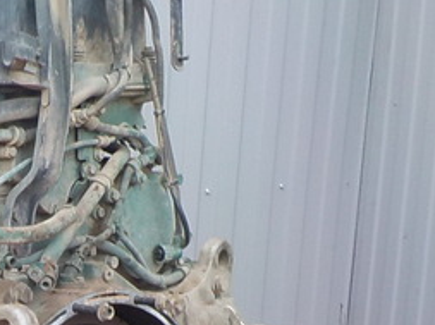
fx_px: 954
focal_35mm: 76
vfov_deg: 19.0
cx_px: -110
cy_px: 287
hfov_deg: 23.2
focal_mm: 4.1
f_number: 3.3
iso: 200
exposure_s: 1/30
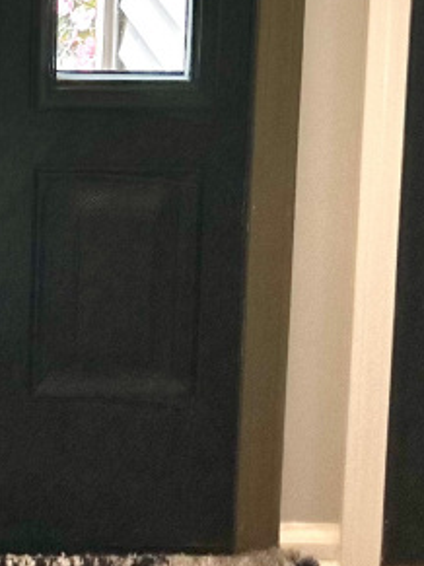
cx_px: -329
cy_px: -527
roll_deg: +0.1
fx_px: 1618
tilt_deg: -6.9
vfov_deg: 16.0
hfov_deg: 13.5
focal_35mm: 99
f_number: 1.78
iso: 64
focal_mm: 6.86
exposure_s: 1/222
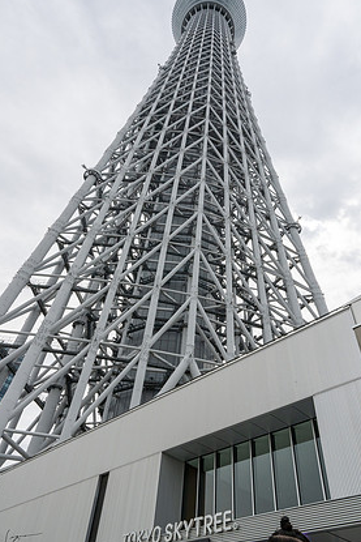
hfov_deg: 49.6
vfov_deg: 69.4
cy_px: 268
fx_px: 391
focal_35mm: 26
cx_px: 190
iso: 500
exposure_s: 1/1000
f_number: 16
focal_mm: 24
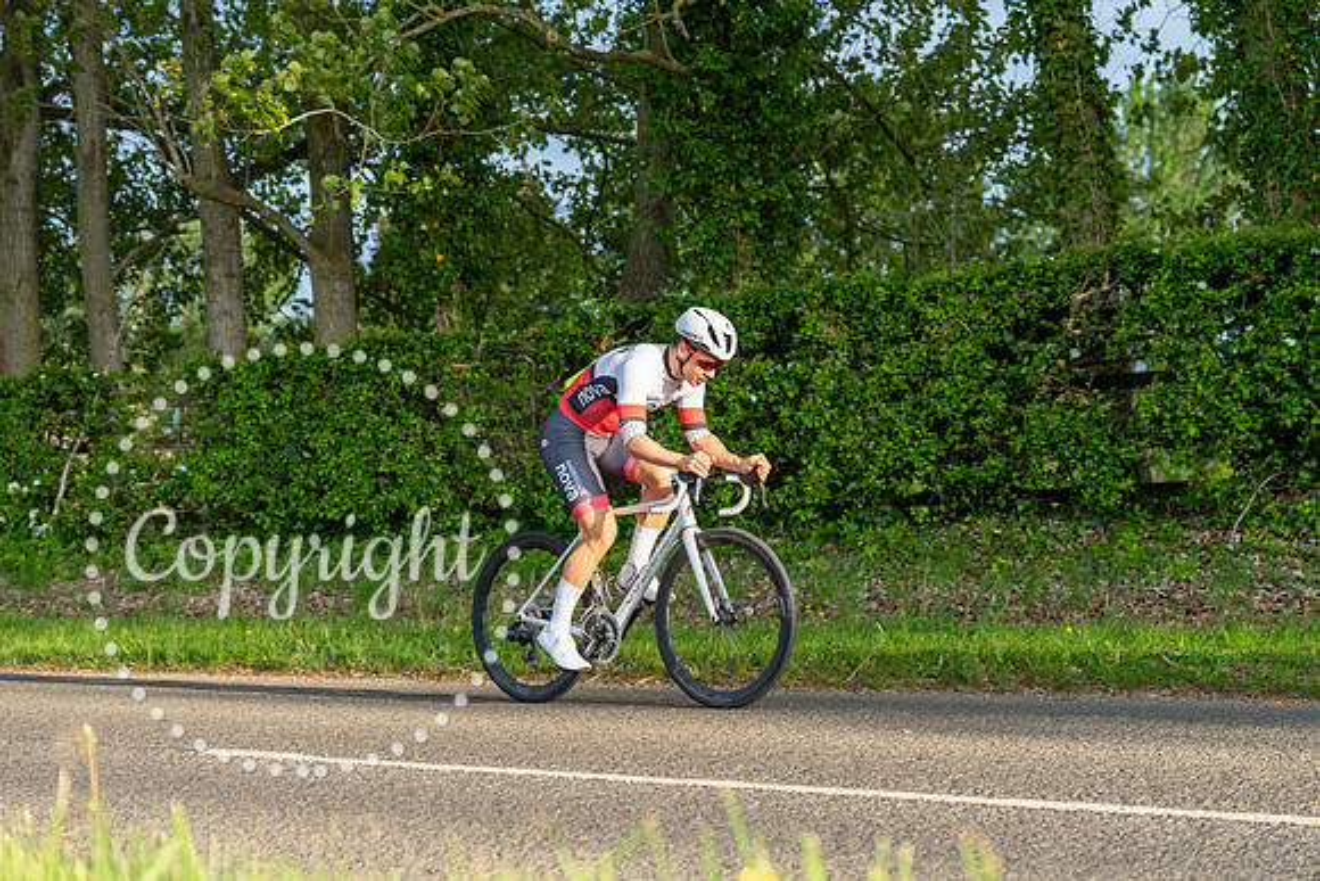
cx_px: 660
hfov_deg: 28.8
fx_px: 2567
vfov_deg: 19.5
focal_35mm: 70
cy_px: 440
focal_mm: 70
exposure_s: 1/1000
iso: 1000
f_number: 4
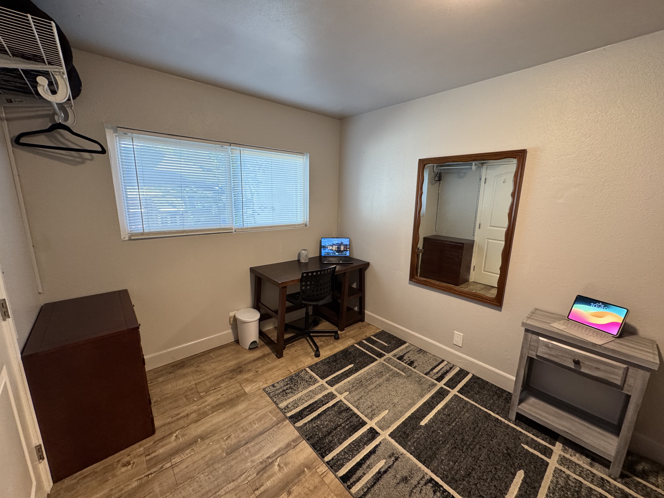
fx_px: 269
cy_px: 249
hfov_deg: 102.1
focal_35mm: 14
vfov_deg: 85.7
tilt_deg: -12.1
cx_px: 332
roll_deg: -1.3
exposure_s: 1/60
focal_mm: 2.22
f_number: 2.2
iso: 250
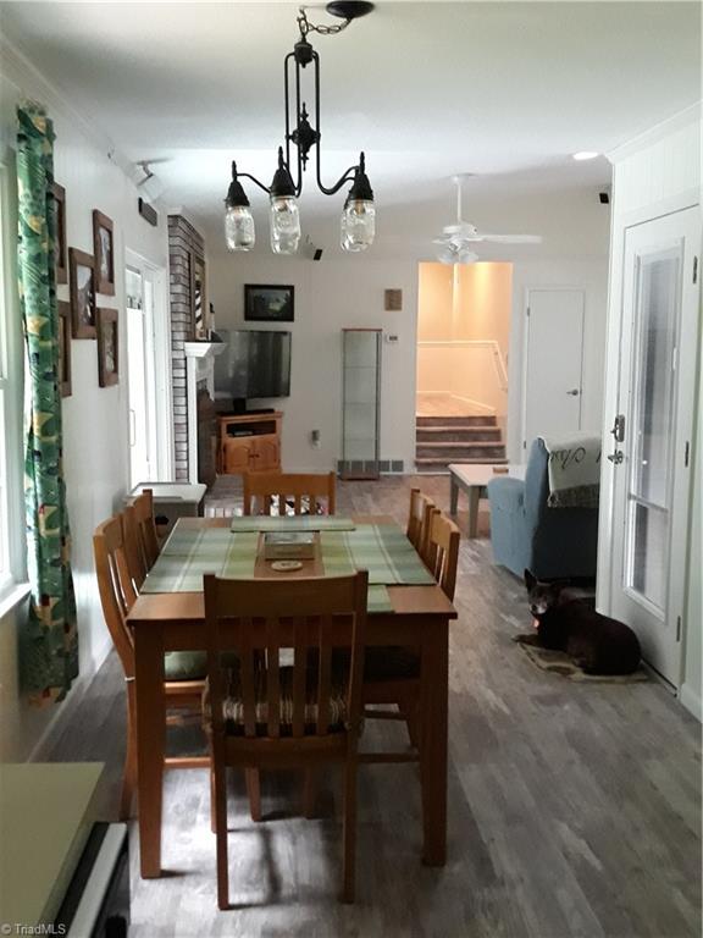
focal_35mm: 28
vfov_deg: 63.4
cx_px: 352
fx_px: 758
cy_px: 469
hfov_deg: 49.7
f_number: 1.7
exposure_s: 1/24
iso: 400
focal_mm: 3.7
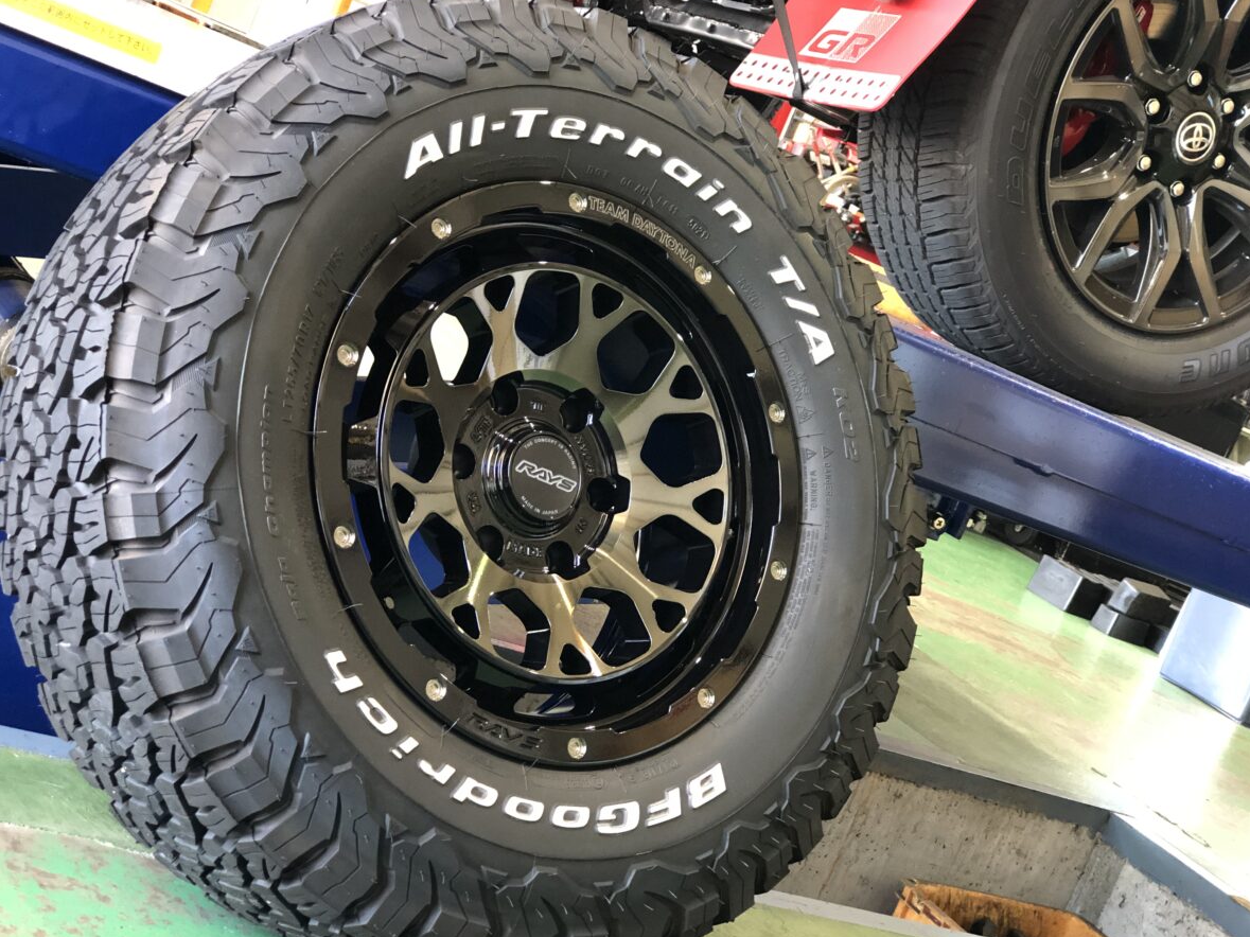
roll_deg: -24.0
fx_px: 2094
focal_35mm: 58
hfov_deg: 33.2
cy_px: 468
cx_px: 635
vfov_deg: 25.2
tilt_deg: -8.5
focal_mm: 6.6
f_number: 2.8
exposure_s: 1/30
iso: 320
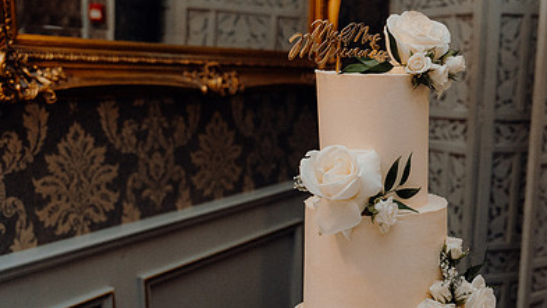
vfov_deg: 23.2
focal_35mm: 51
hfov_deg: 40.1
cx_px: 359
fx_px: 740
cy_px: 239
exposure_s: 1/160
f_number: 3.5
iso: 2500
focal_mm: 33
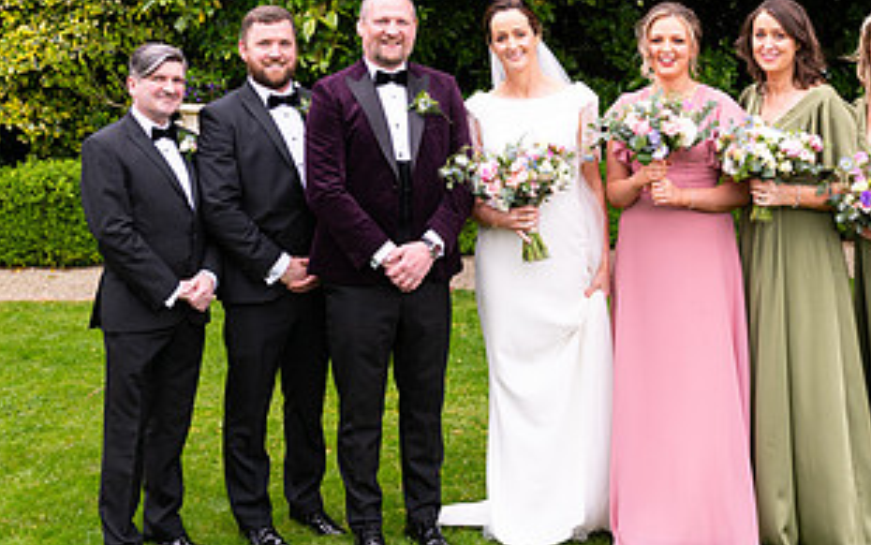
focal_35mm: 61
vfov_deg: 21.0
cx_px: 517
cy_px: 80
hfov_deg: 33.4
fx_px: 1449
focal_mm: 32
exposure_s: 1/200
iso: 200
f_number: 5
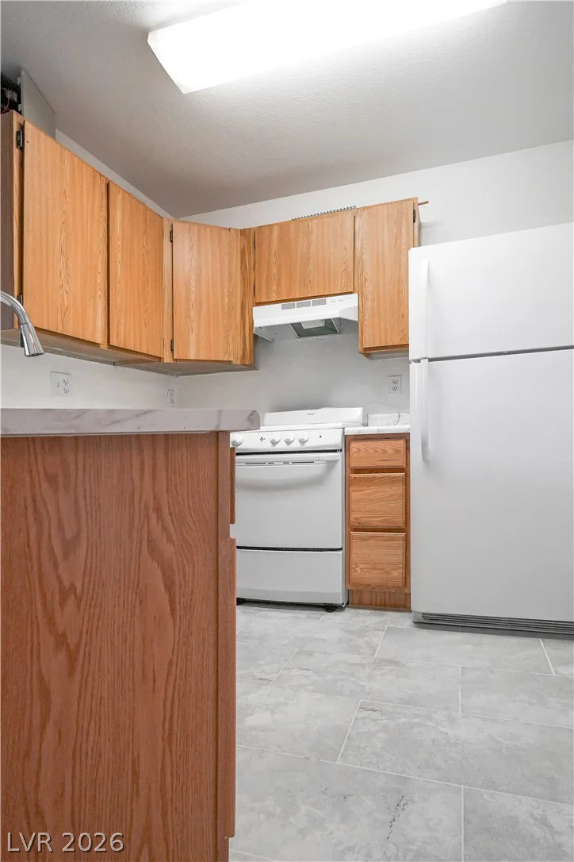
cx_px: 287
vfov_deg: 90.0
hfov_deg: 67.4
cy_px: 431
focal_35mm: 18
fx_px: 430
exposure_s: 1/160
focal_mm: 12
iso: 1600
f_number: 4
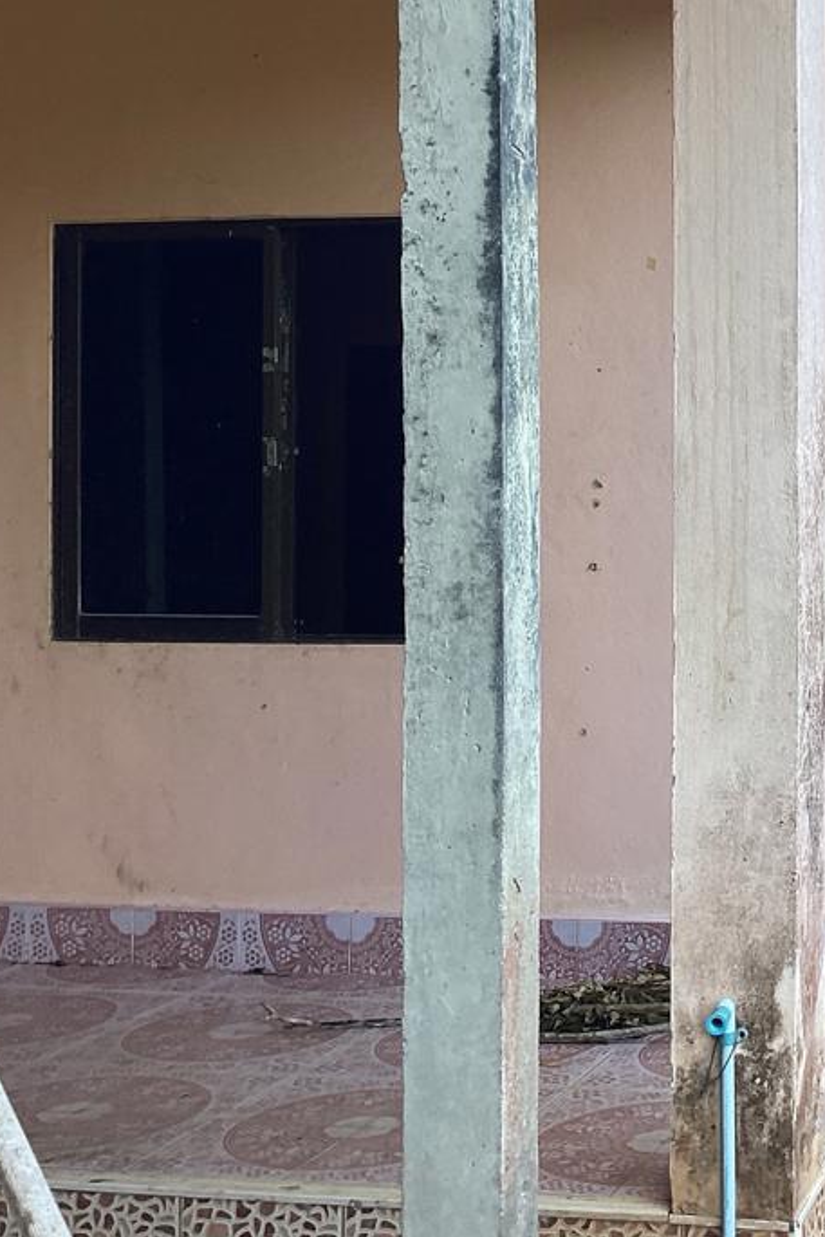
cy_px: 484
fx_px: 1855
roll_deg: -0.9
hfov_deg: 23.1
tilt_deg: +1.9
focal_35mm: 54
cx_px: 981
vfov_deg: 36.7
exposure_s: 1/120
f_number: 2.4
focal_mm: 3.3
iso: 32
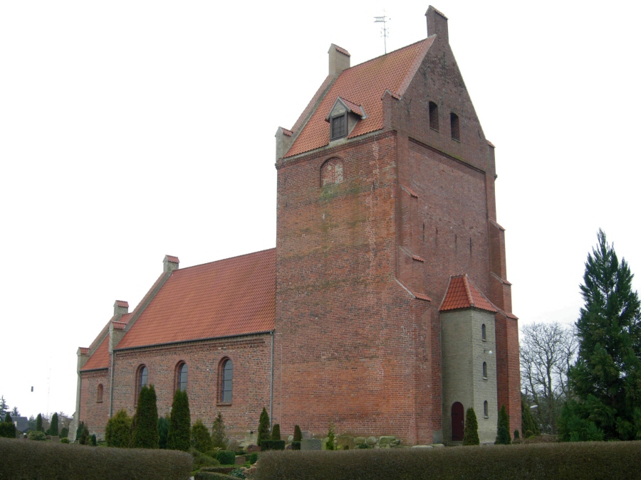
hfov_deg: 51.4
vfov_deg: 39.7
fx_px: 667
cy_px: 240
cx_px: 320
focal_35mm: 36
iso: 50
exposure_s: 1/49.3
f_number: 3.4
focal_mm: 7.5
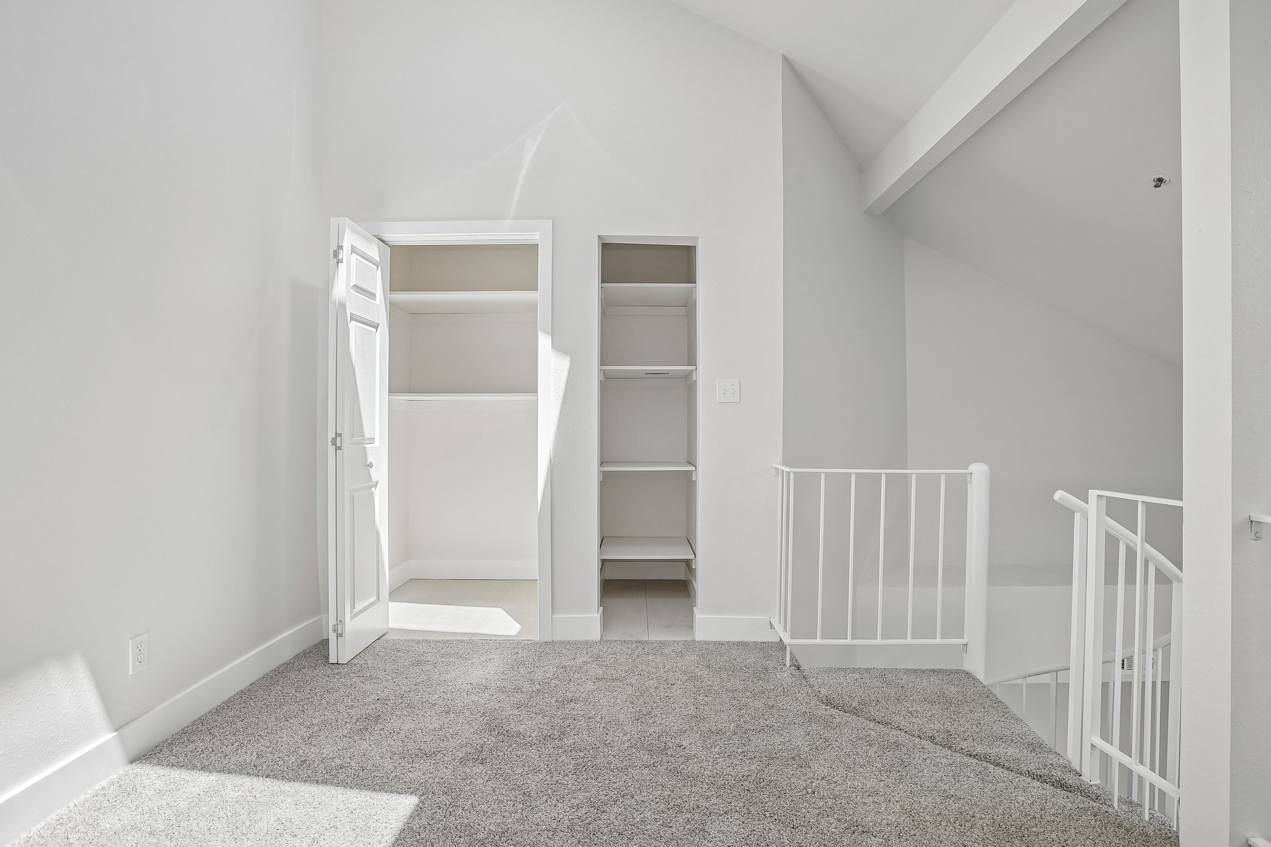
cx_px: 636
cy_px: 424
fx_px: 565
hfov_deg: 96.7
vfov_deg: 73.7
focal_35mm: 16
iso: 400
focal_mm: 16
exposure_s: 1/200
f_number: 8
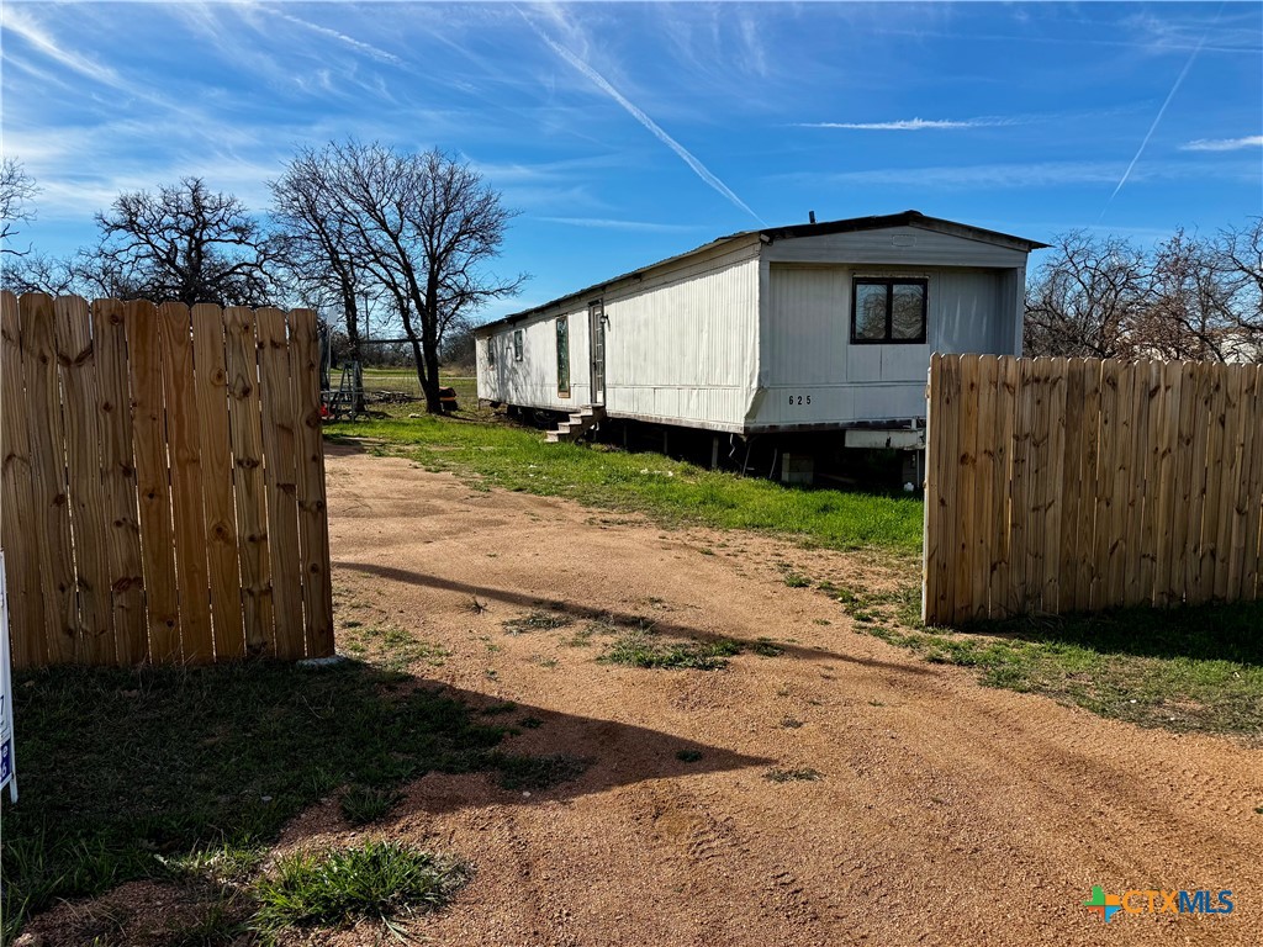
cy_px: 474
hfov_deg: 71.6
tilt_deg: -6.2
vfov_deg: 56.8
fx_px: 876
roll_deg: +1.3
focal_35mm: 24
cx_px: 632
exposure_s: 1/4950
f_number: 1.78
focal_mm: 6.76
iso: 80
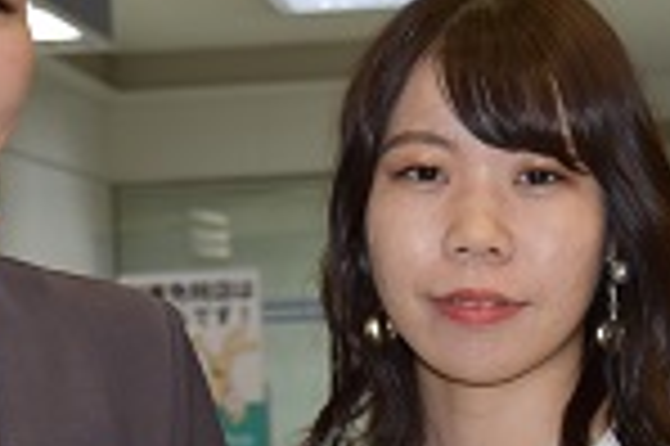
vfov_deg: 9.6
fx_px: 2658
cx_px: 223
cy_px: 342
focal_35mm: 143
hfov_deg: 14.3
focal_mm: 30
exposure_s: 1/100
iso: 800
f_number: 5
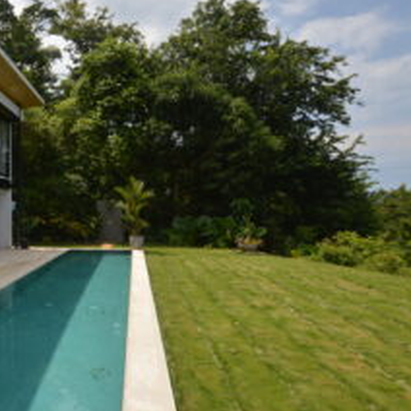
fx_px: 322
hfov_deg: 56.3
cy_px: 176
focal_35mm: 24
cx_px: 43
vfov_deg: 64.7
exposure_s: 1/200
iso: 100
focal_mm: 10
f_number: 10
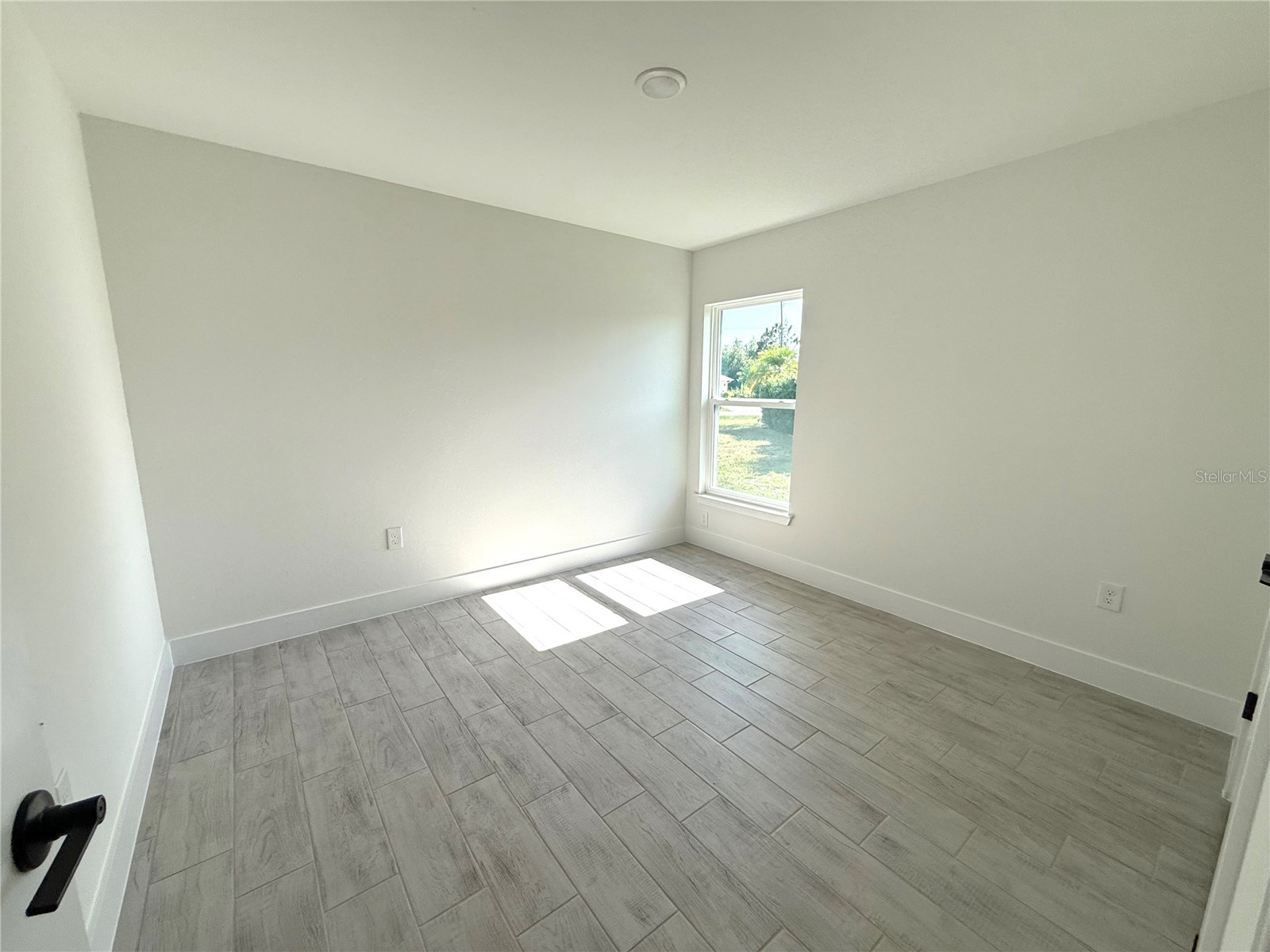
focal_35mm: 14
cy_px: 476
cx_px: 635
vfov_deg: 85.7
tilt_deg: -10.2
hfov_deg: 102.1
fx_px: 514
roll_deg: -0.9
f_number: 2.2
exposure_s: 1/349
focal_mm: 2.22
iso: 50
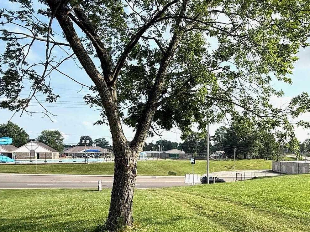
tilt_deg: -0.4
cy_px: 161
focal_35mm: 29
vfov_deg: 47.2
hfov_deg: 58.1
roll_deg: -0.3
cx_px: 237
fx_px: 260
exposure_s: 1/1312
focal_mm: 2.22
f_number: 2.2
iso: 50
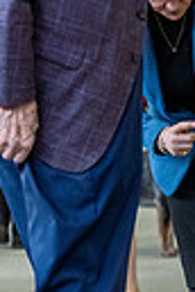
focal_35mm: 296
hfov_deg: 4.6
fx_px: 2405
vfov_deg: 7.0
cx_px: 313
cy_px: 145
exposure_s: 1/400
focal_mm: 85
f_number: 4
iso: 6400
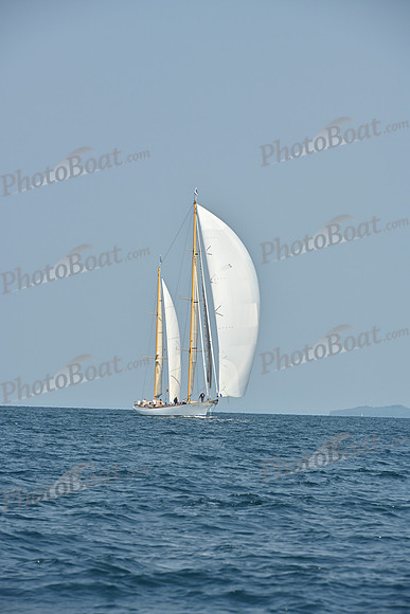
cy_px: 307
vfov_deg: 10.3
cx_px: 205
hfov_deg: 6.9
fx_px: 3414
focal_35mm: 200
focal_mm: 200
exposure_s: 1/1000
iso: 320
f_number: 10
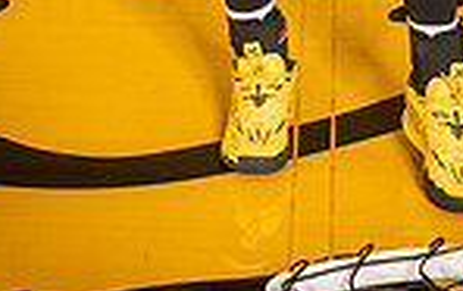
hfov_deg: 12.3
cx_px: 275
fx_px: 2148
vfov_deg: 7.3
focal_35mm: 170
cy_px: -379
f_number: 7.1
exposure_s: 1/320
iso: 800
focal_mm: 55
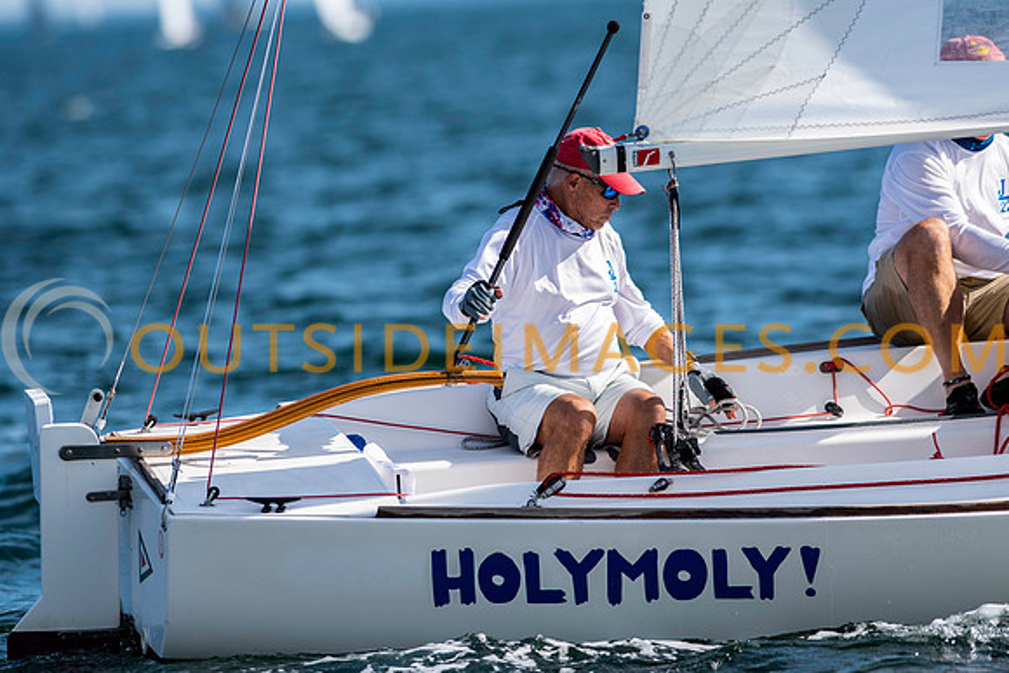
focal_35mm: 450
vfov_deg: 3.1
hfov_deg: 4.6
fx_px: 12615
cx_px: 504
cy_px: 336
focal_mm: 300
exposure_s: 1/2500
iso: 200
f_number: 5
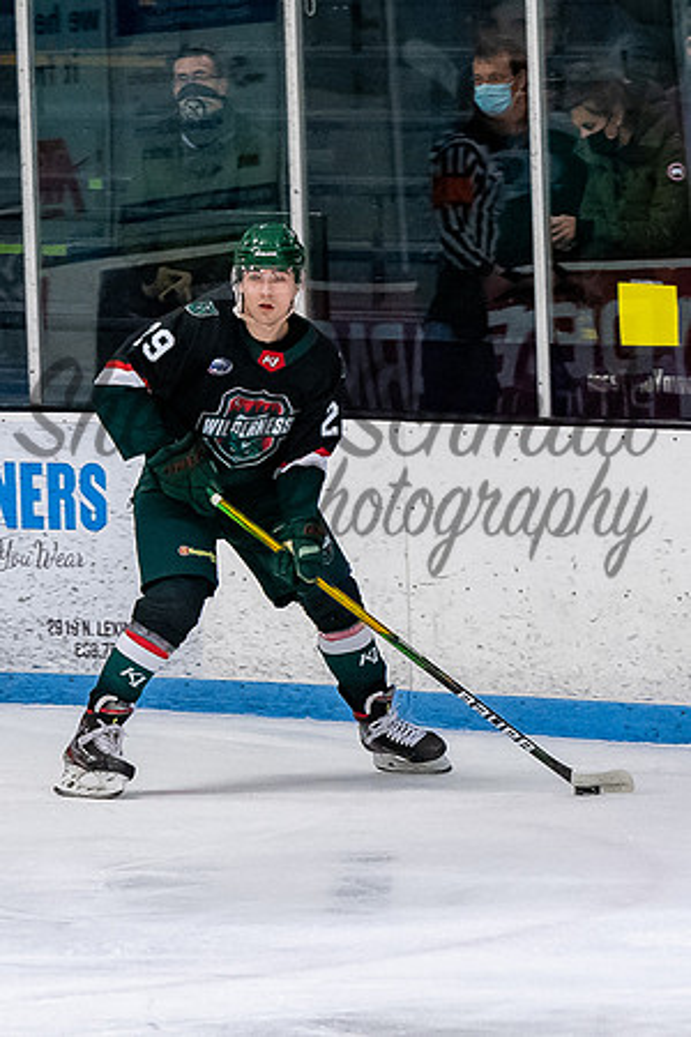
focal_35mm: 467
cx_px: 311
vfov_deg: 4.4
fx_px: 13446
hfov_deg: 2.9
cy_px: 504
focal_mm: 130
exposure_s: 1/800
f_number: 3.5
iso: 2200
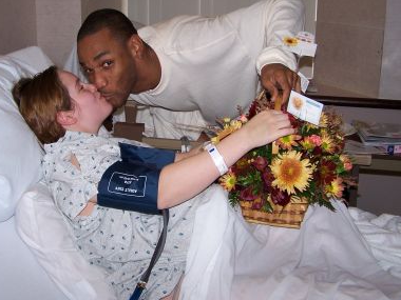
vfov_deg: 29.0
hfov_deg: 38.1
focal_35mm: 50
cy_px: 110
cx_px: 167
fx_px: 579
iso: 80
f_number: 2.8
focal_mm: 6.3
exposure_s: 1/60
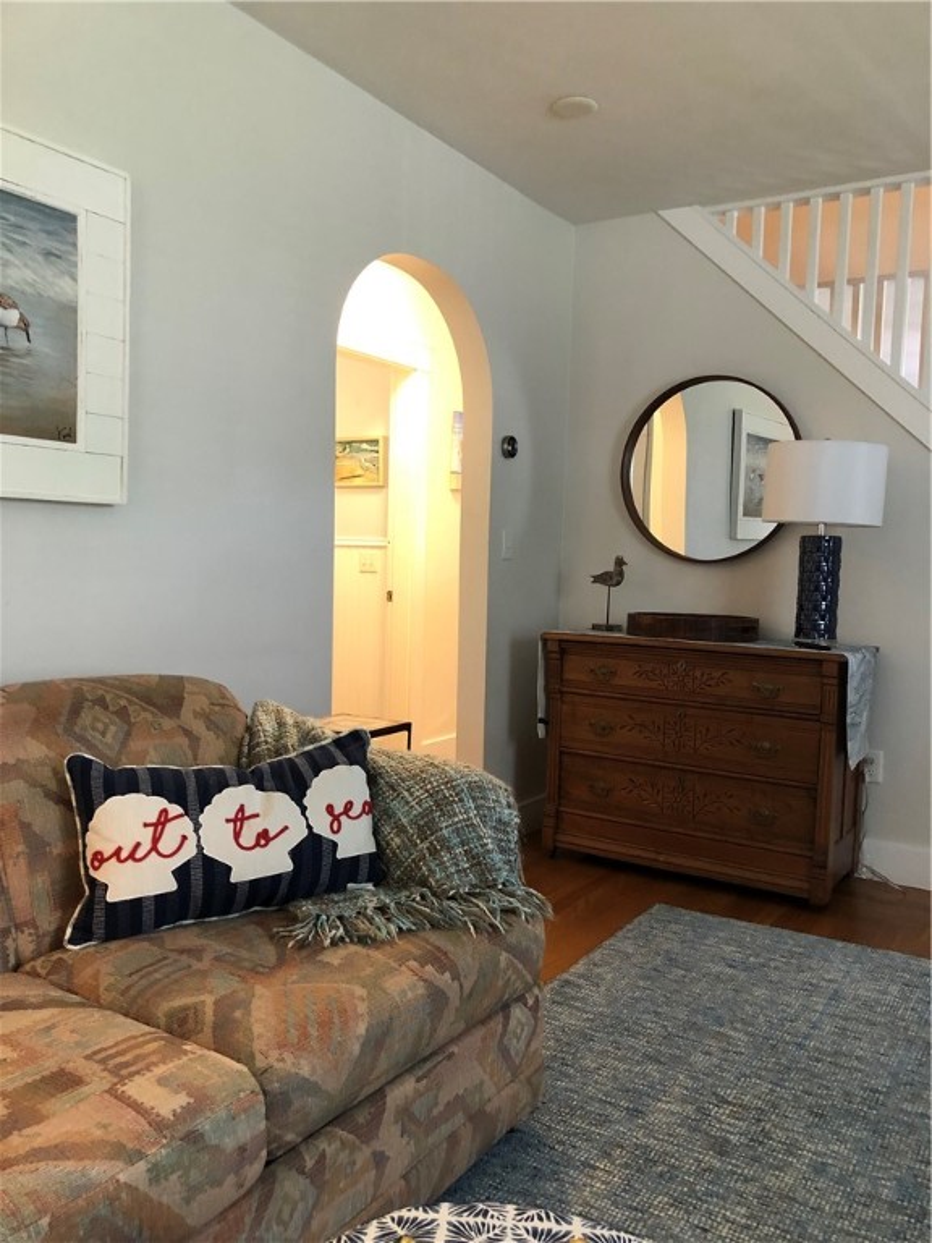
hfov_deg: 49.7
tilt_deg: -4.5
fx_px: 1005
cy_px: 622
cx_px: 466
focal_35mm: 28
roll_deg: -1.6
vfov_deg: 63.4
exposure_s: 1/15
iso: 50
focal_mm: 3.99
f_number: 1.8
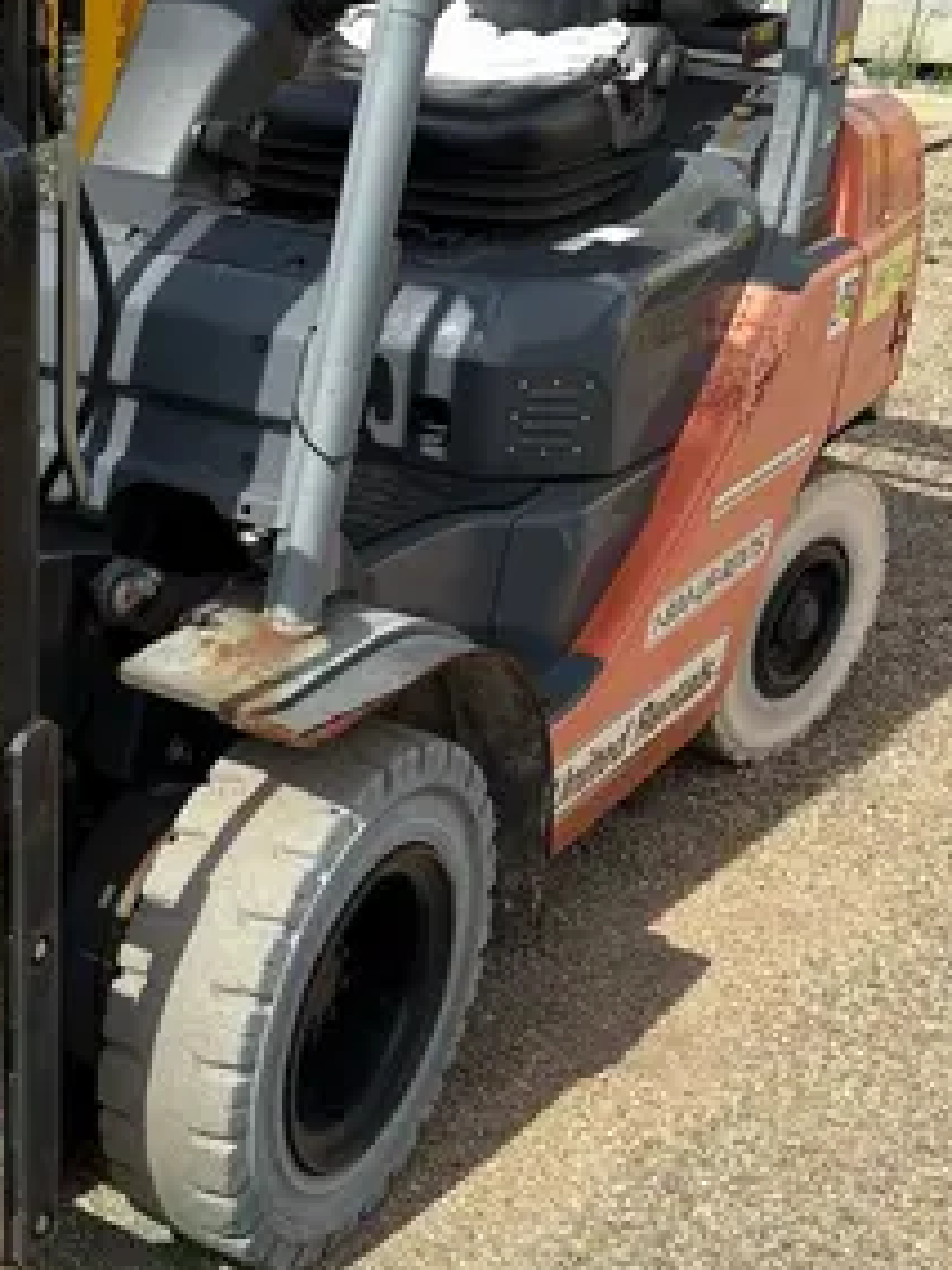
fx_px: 2457
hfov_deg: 20.3
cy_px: 597
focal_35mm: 67
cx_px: -232
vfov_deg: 29.0
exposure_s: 1/2747
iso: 50
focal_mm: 5.96
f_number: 1.6
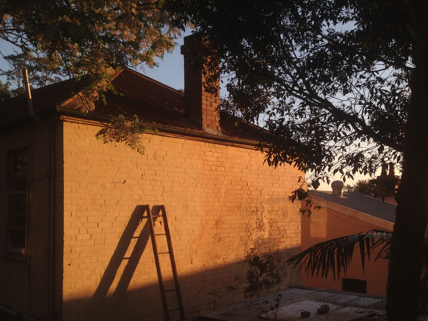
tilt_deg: +1.9
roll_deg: -0.8
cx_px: 277
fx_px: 532
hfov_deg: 43.4
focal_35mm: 43
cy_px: 200
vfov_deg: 33.4
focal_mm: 4.12
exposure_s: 1/753
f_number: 2.4
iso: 50
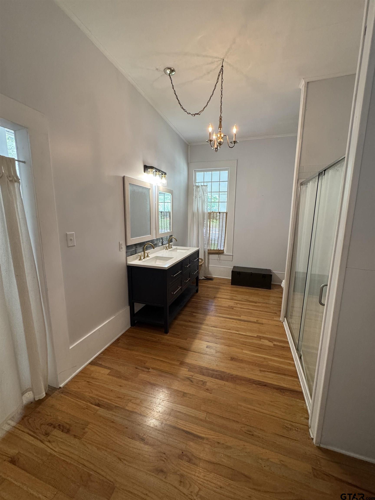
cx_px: 188
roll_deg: -0.7
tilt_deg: -10.8
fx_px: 202
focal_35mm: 14
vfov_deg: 102.1
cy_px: 250
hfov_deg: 85.7
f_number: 2.2
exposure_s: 1/120
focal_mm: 2.22
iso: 250
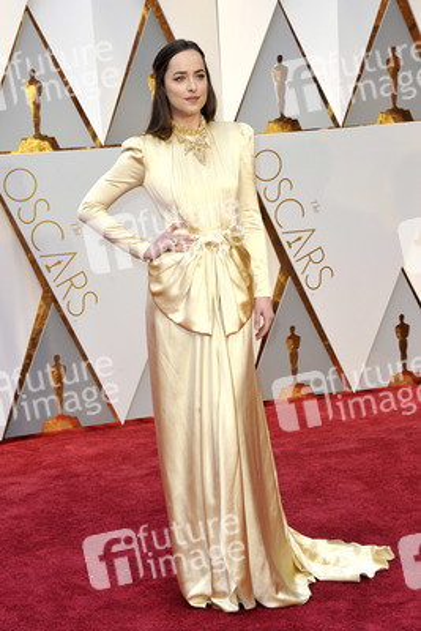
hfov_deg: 16.7
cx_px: 210
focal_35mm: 82
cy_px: 316
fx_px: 1437
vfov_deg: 24.8
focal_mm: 82
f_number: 7.1
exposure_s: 1/250
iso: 1000
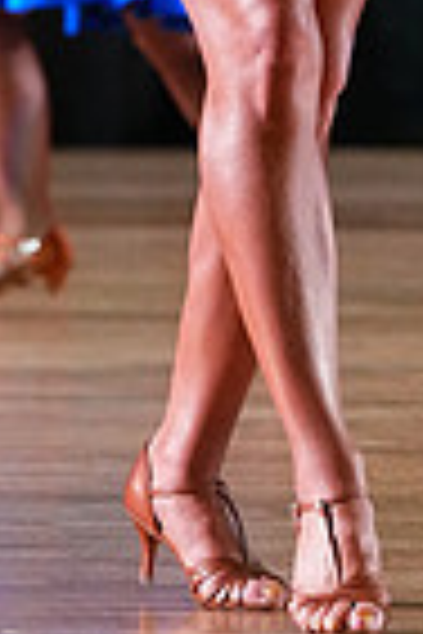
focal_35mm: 709
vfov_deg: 2.9
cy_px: -513
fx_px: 12495
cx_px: 434
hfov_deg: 1.9
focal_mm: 172
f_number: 5
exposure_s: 1/400
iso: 8000
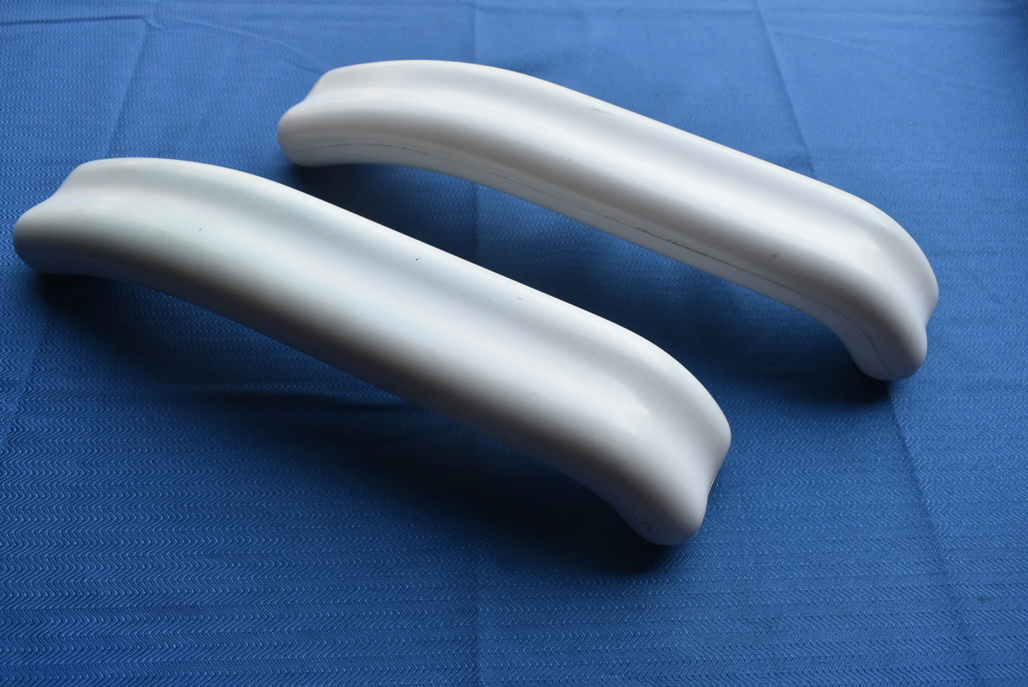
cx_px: 514
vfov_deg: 43.7
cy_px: 344
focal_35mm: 30
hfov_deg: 61.9
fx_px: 857
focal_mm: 20
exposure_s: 1/250
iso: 200
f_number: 7.1
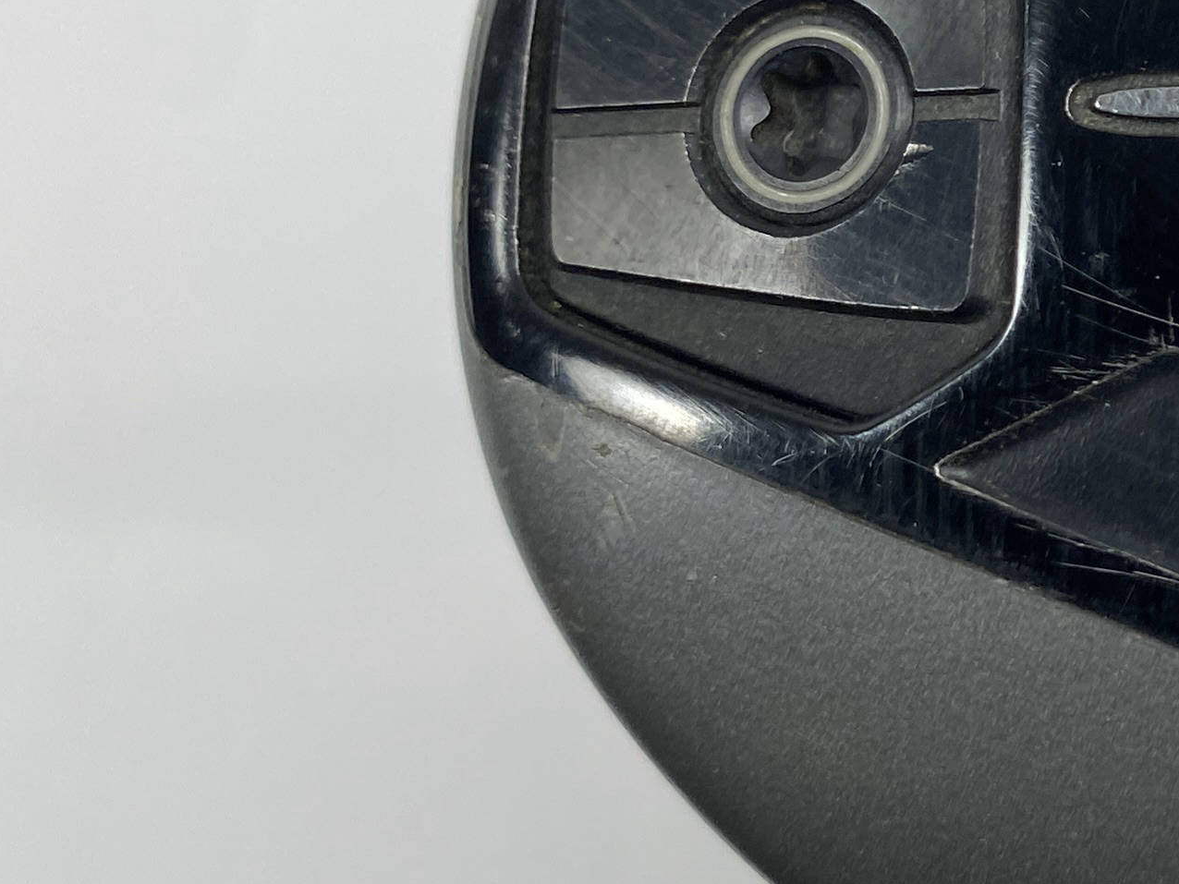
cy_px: 302
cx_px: 1696
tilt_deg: -81.2
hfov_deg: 21.4
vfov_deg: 18.6
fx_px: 2691
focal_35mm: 79
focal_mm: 4.25
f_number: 1.8
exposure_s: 1/228
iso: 32
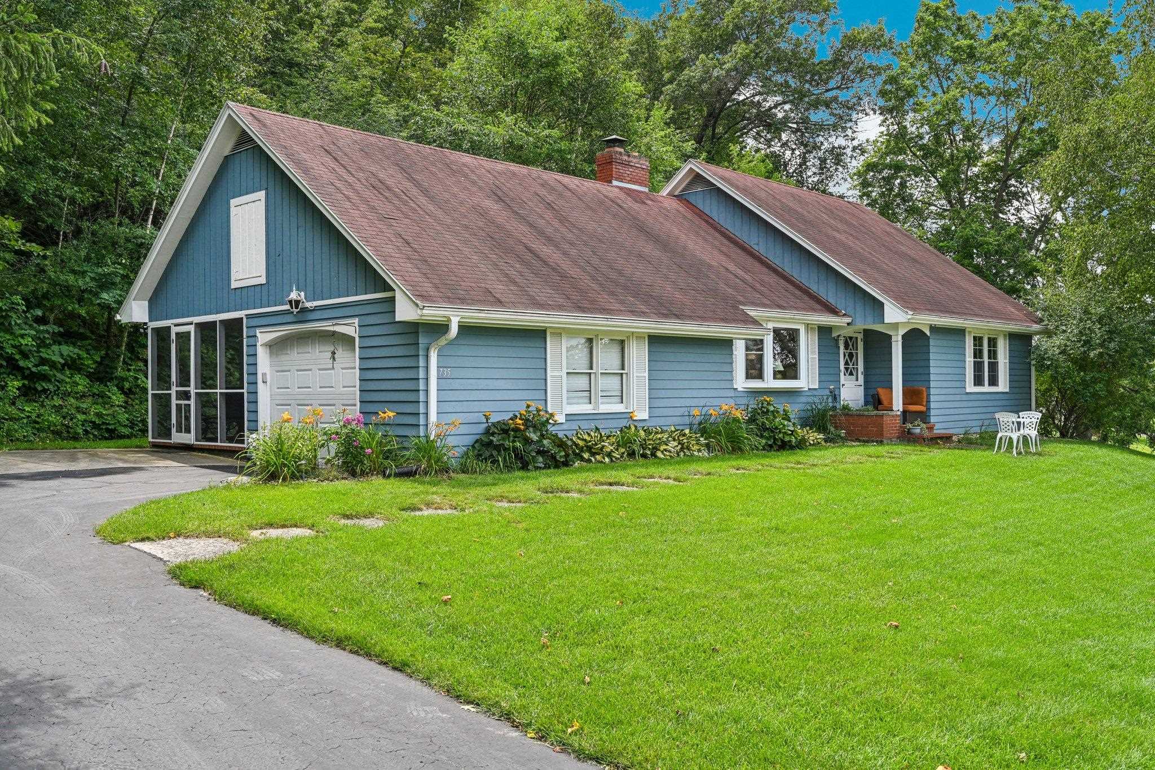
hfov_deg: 61.9
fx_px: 962
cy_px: 385
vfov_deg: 43.6
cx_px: 578
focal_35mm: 30
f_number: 8
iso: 400
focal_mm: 30
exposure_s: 1/320
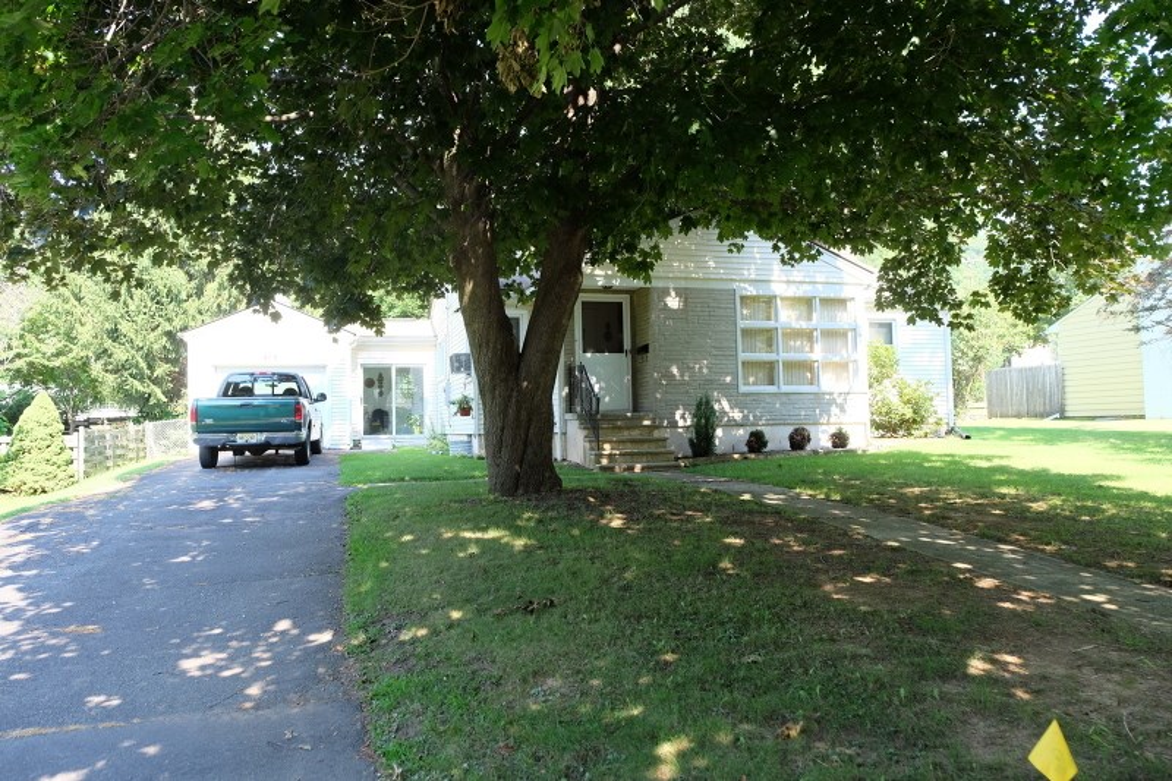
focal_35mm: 26
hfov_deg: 69.4
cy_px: 390
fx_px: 846
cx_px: 586
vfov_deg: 49.5
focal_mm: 17.6
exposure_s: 1/150
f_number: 3.6
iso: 400
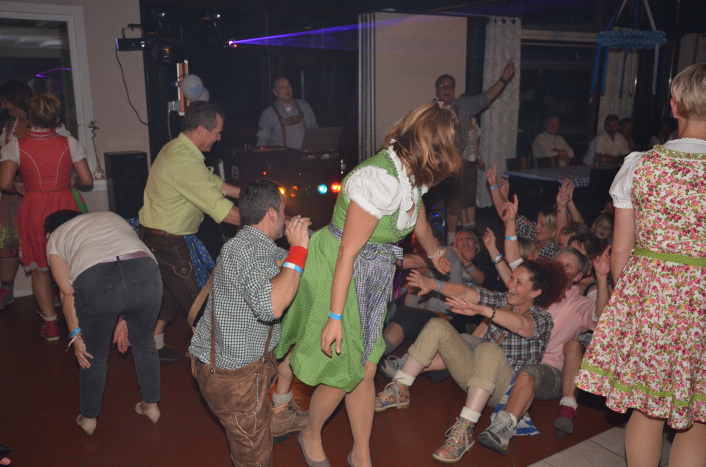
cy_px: 234
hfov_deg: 57.3
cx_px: 353
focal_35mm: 33
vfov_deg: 39.8
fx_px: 646
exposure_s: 1/60
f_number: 4
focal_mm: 22
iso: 800
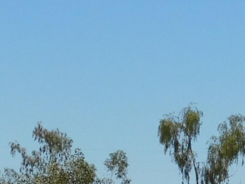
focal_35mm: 313
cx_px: 384
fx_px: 2216
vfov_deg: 4.7
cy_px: 379
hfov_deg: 6.2
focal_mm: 10.4
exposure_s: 1/500
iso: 125
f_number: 8
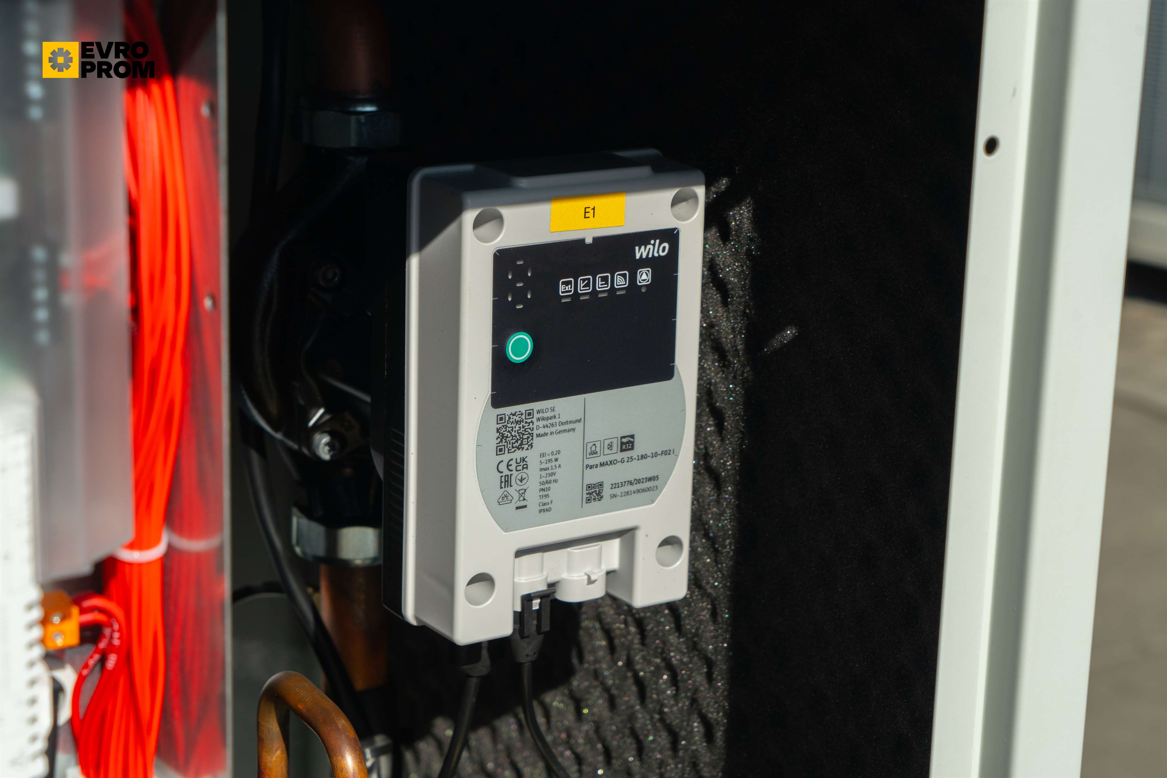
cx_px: 584
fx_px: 2269
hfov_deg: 28.8
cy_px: 389
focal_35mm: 70
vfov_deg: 19.5
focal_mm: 70
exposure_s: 1/320
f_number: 8
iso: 100
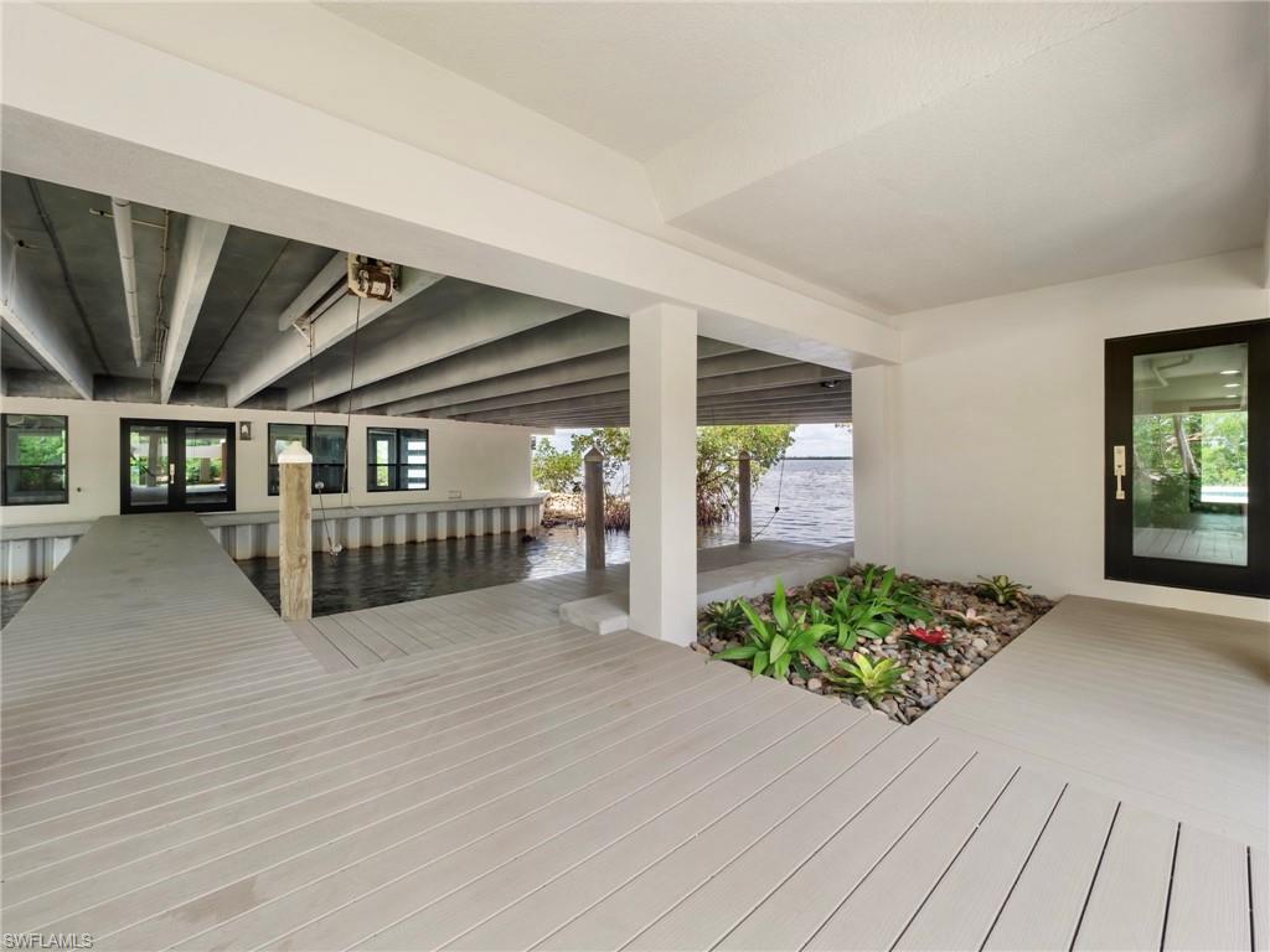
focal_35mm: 14
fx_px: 514
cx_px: 635
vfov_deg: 85.7
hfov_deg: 102.1
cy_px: 476
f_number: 7.1
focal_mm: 7
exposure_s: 1/25
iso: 200
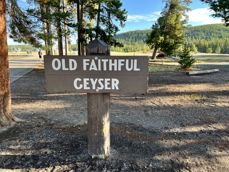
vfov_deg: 53.1
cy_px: 86
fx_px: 172
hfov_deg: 67.3
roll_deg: +0.9
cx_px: 114
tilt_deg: -10.5
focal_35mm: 26
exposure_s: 1/367
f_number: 1.5
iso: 50
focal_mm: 5.7
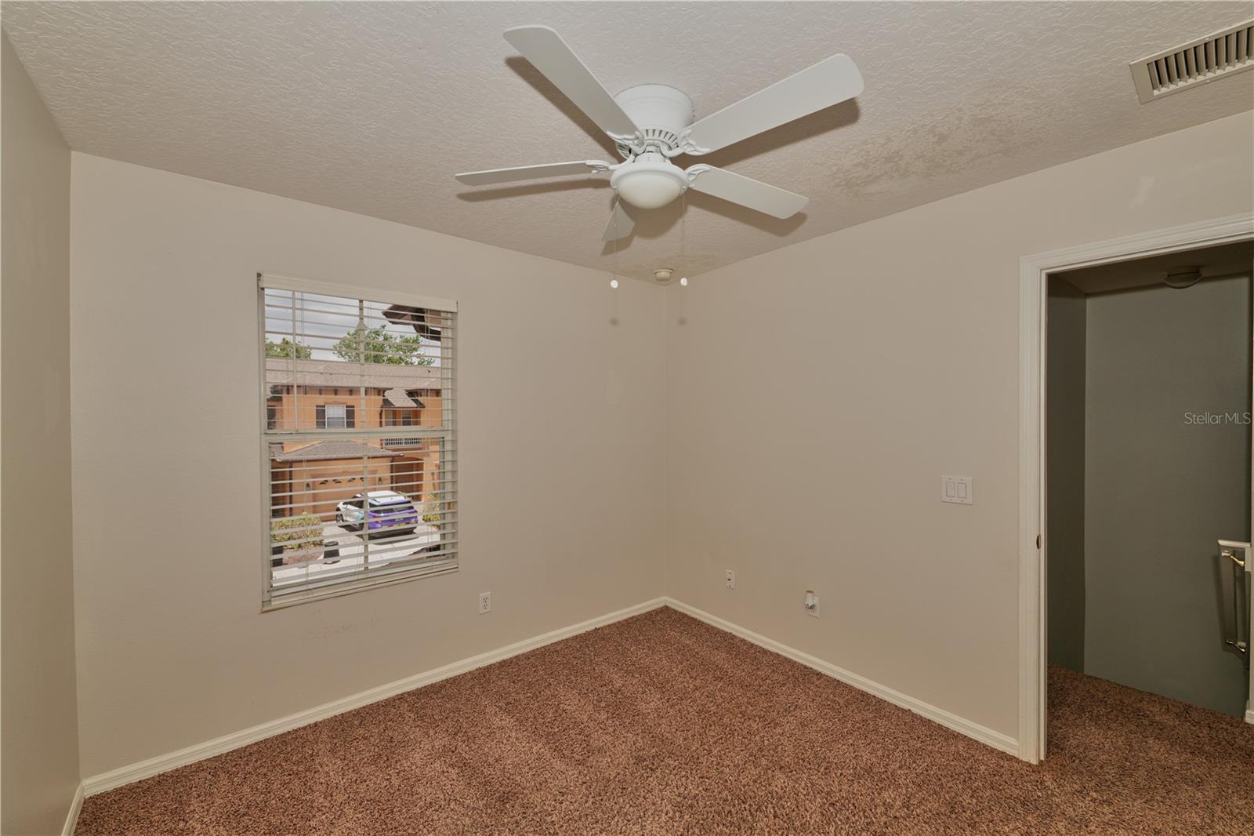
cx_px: 627
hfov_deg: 104.3
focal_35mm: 14
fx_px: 488
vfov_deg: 81.2
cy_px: 418
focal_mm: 14
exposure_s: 1/200
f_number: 7.1
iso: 125
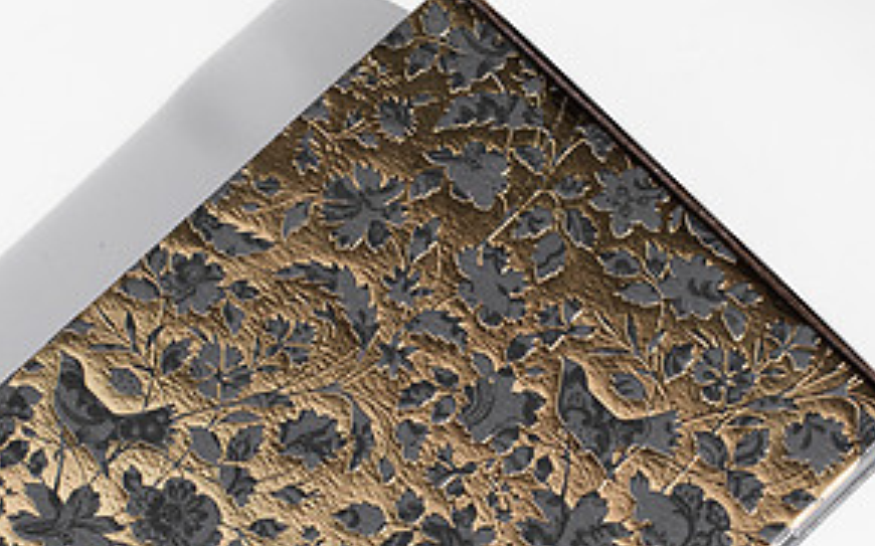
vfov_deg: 9.5
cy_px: 566
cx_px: 348
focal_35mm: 137
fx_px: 3266
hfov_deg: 15.2
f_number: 11
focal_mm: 50
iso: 250
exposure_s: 1/200
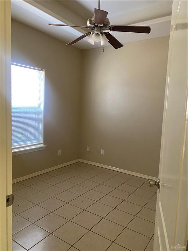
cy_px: 126
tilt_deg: -5.2
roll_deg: -2.7
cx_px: 94
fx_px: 188
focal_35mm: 26
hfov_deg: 53.1
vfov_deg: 67.3
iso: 400
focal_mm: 4.25
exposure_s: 1/60
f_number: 1.8
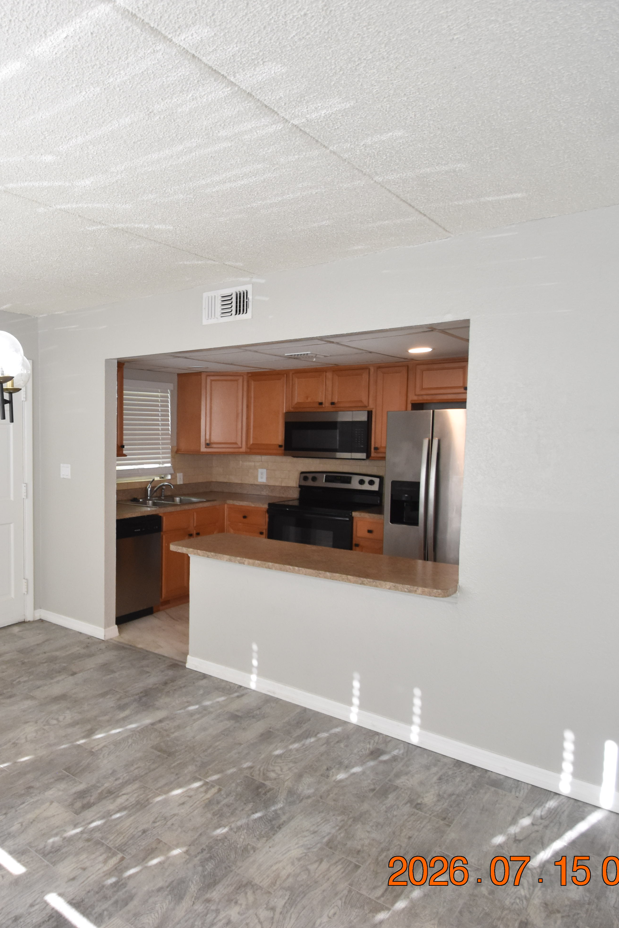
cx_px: 126
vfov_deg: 76.1
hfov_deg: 51.7
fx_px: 593
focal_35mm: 23
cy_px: 468
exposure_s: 1/180
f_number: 3.5
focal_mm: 10
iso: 800
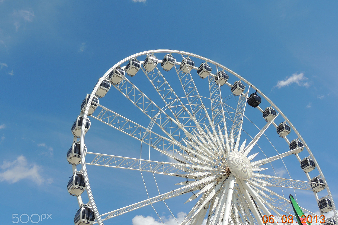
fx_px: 394
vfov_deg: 31.9
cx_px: 170
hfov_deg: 46.4
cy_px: 119
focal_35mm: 42
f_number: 3.7
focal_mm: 7.1
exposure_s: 1/1600
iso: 100
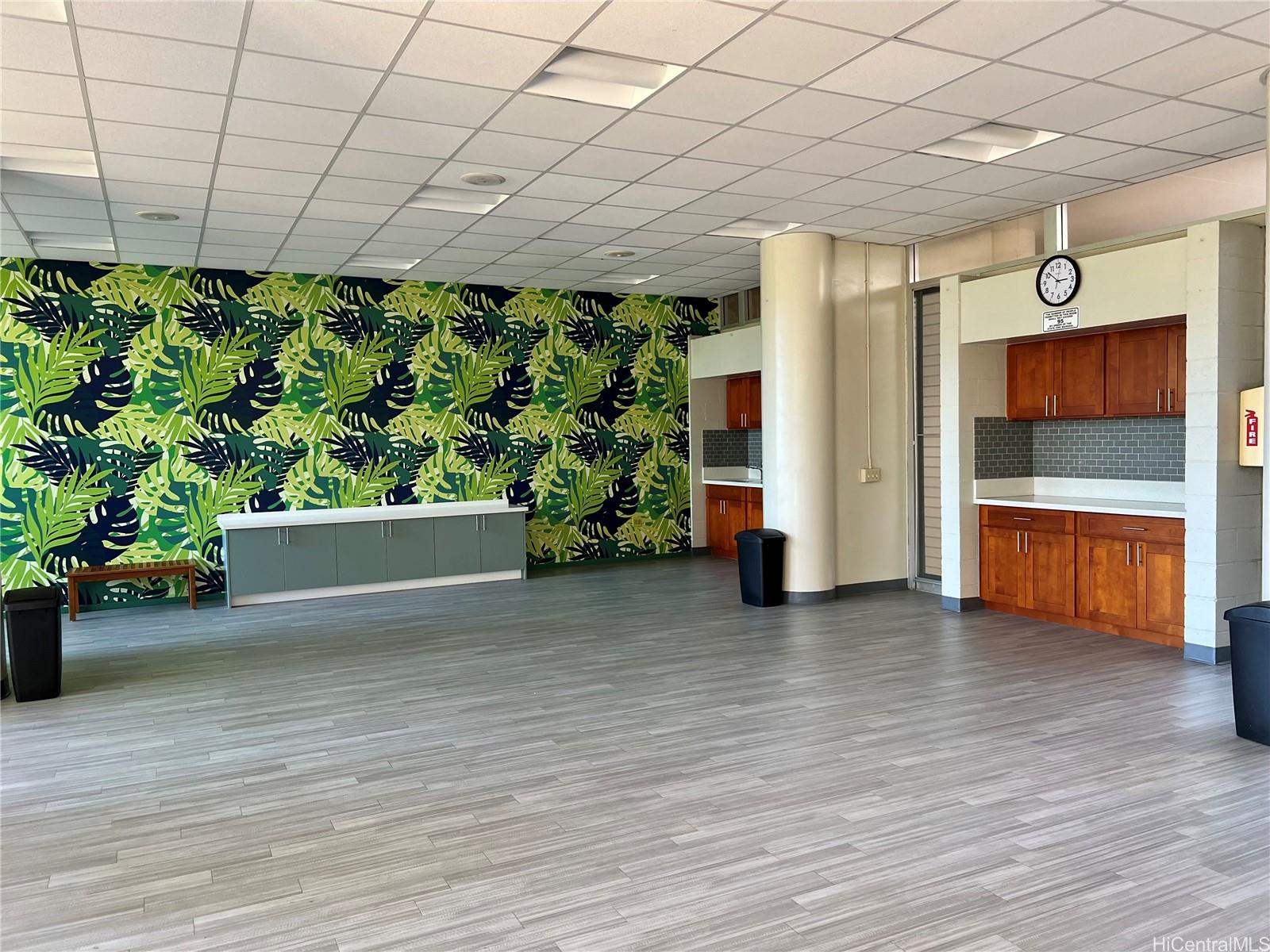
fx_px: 954
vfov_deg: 53.1
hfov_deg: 67.3
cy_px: 476
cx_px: 635
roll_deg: +1.5
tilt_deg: -0.3
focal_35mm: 26
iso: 125
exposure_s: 1/118
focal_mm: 5.7
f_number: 1.5
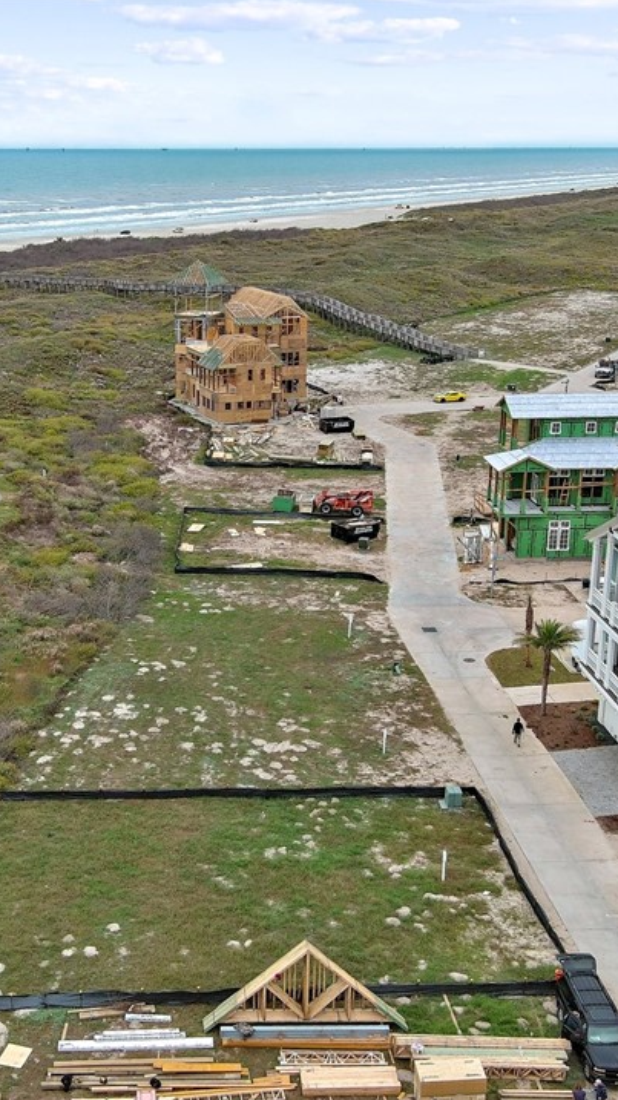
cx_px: 210
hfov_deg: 25.8
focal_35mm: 46
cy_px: 550
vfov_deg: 44.6
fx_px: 1341
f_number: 2.8
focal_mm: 10.57
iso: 100
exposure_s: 1/730
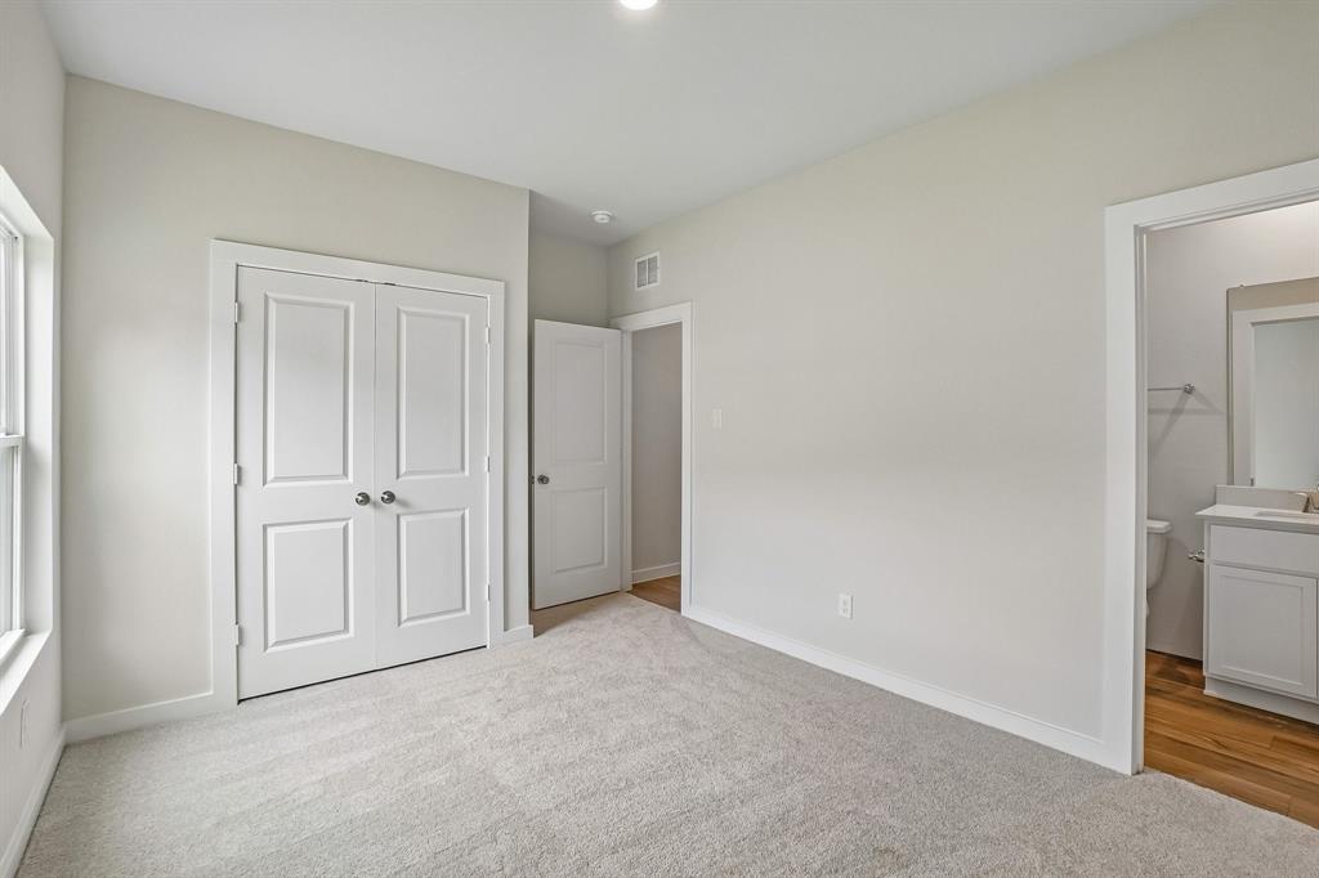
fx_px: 549
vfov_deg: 77.3
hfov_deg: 100.4
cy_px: 439
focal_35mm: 15
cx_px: 660
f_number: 8
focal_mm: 10
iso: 400
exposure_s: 1/40
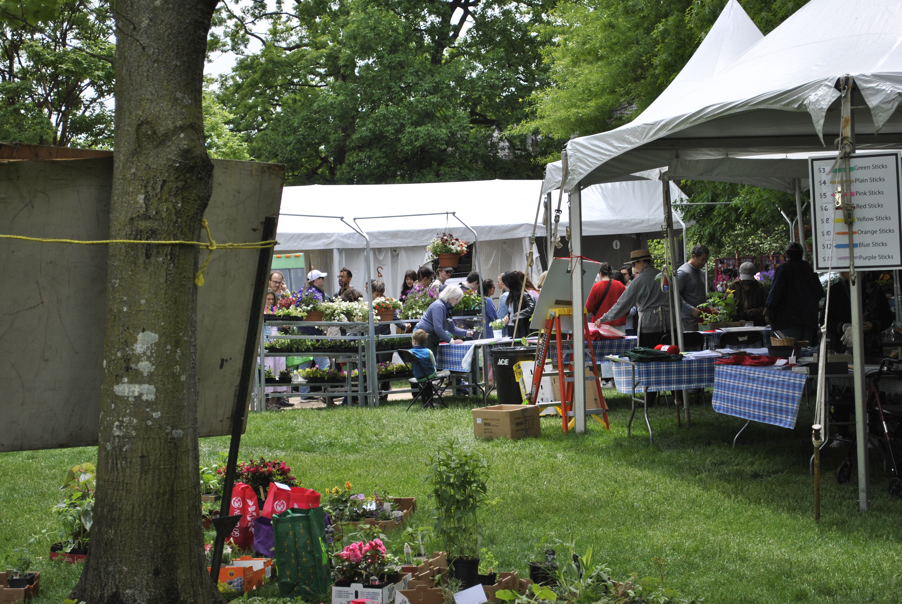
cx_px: 451
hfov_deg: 30.5
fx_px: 1656
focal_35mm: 66
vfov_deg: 20.7
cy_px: 302
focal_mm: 44
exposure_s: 1/400
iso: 100
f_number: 5.3
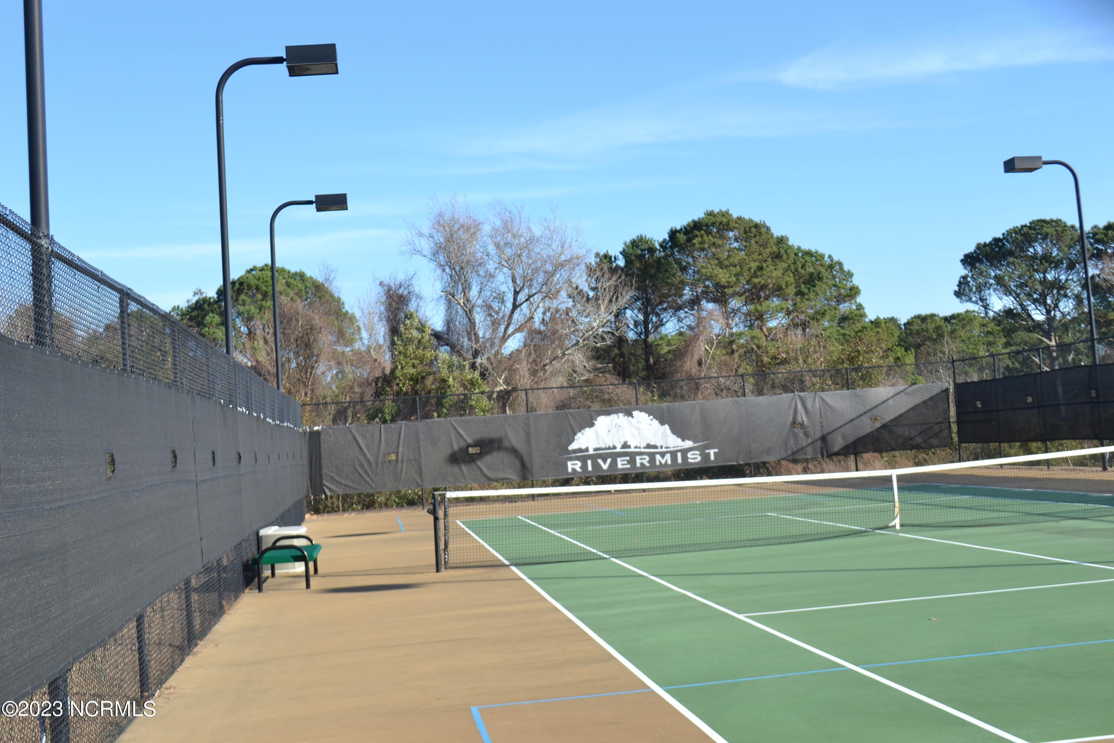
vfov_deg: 31.9
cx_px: 557
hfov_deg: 46.4
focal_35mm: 42
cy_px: 372
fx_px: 1300
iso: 100
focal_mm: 28
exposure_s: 1/160
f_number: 6.3
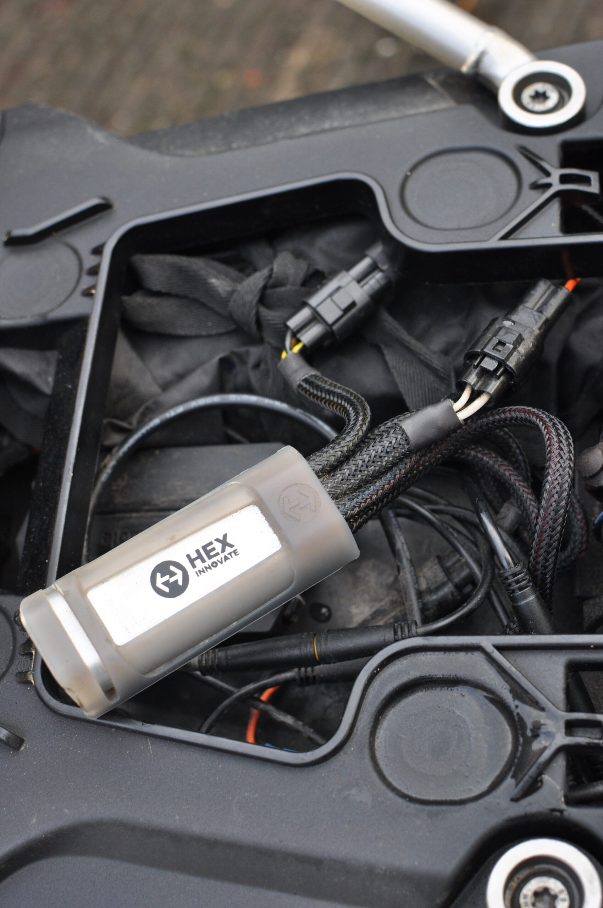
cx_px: 302
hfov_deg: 25.7
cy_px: 454
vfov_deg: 37.9
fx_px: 1323
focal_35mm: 52
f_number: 5
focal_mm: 35
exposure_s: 1/100
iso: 400
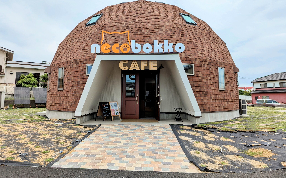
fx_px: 203
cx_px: 142
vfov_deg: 47.5
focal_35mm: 26
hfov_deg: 70.4
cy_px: 77
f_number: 1.85
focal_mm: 6.81
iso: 44
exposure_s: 1/1825
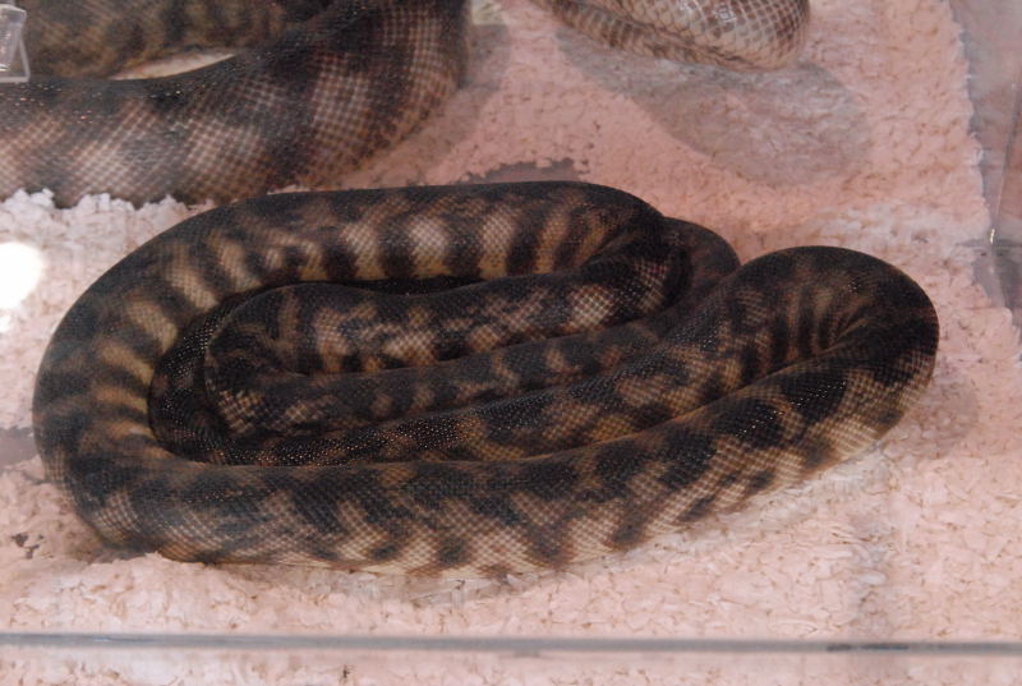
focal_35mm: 72
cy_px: 343
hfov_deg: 28.0
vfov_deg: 19.0
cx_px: 511
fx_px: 2048
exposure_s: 1/250
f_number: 8
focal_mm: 48
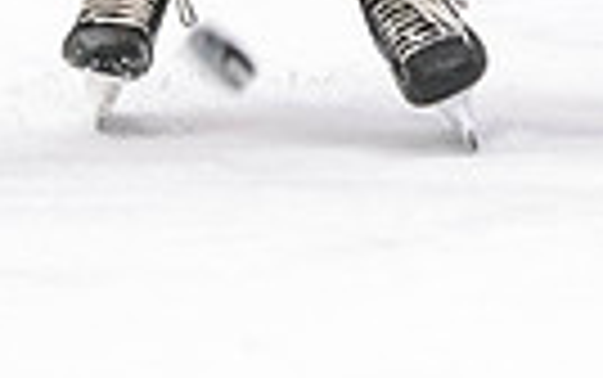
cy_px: -642
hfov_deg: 2.6
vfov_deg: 1.6
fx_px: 13207
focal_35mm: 803
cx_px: 1556
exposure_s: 1/640
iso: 2200
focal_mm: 135
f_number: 2.8
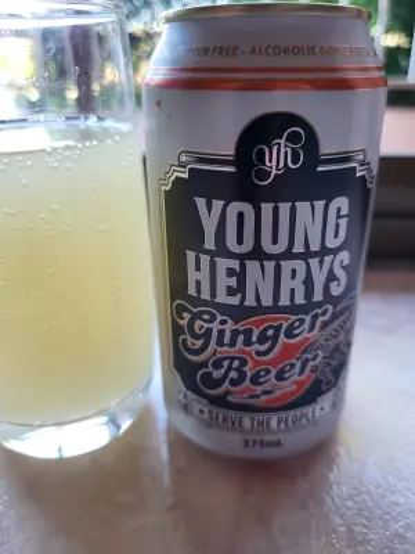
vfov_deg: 67.3
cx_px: 208
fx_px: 416
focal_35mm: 26
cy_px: 277
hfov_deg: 53.1
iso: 320
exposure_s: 1/100
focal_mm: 5.4
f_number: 1.8
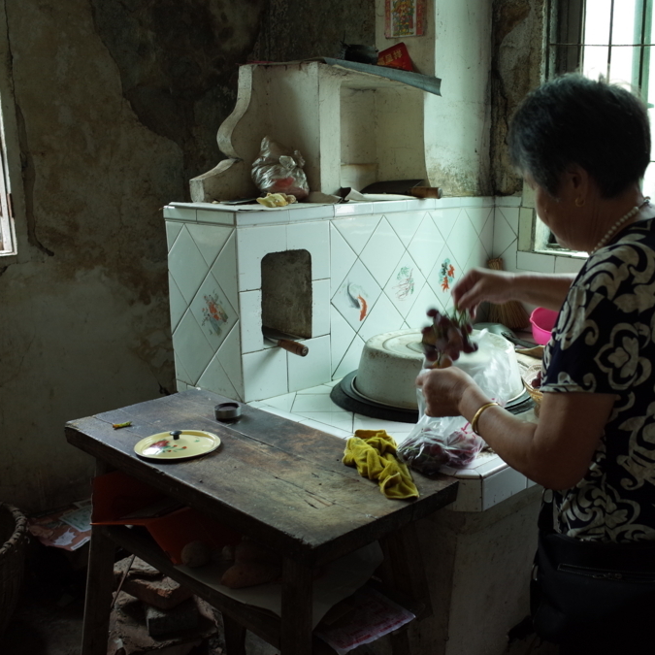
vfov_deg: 46.0
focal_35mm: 36
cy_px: 327
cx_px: 416
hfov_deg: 45.6
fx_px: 771
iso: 280
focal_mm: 18.3
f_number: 2.8
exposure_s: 1/40
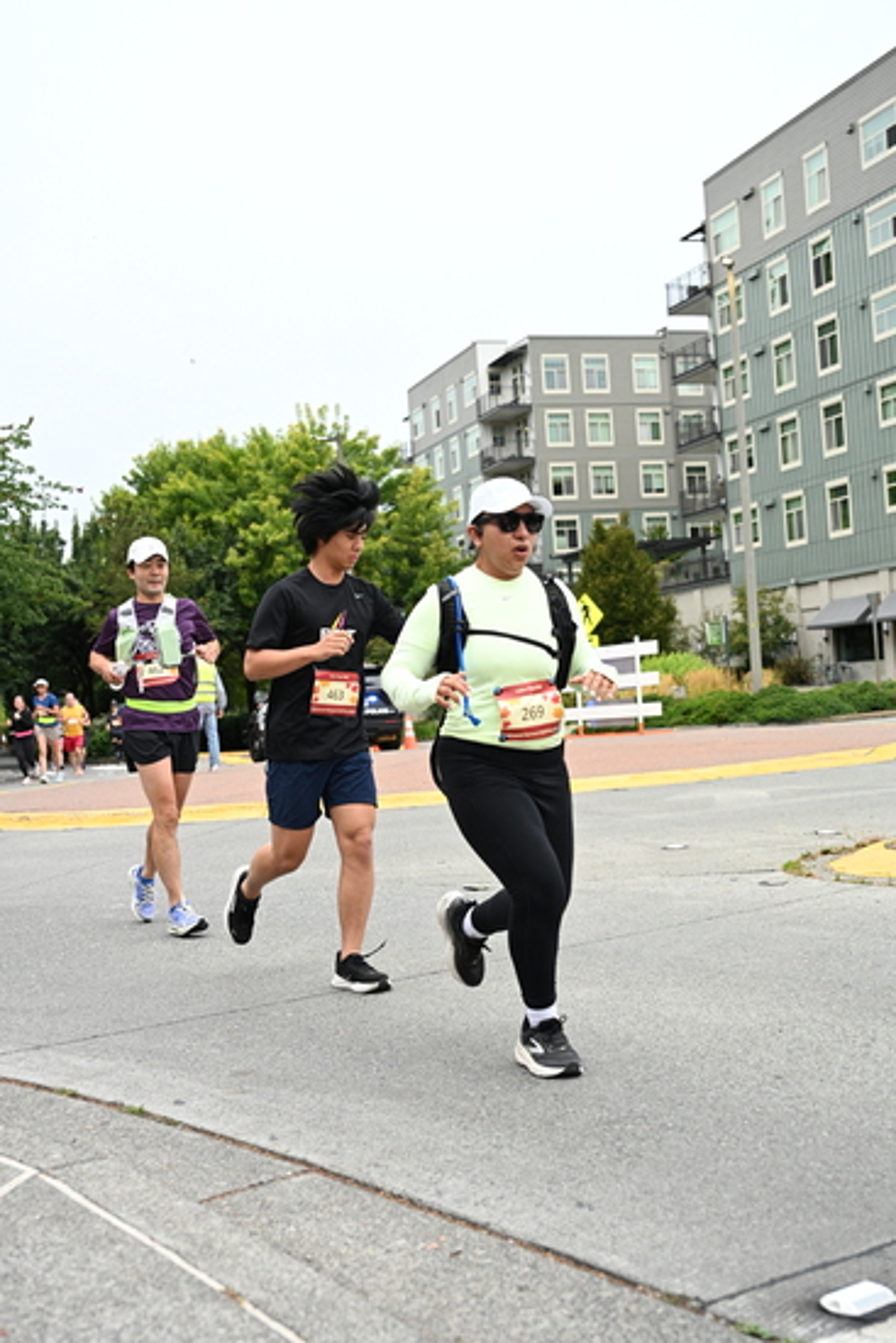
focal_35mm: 42
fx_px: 1567
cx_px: 448
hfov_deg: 31.9
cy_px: 672
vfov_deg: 46.4
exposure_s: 1/800
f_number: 4
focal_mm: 42
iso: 1600
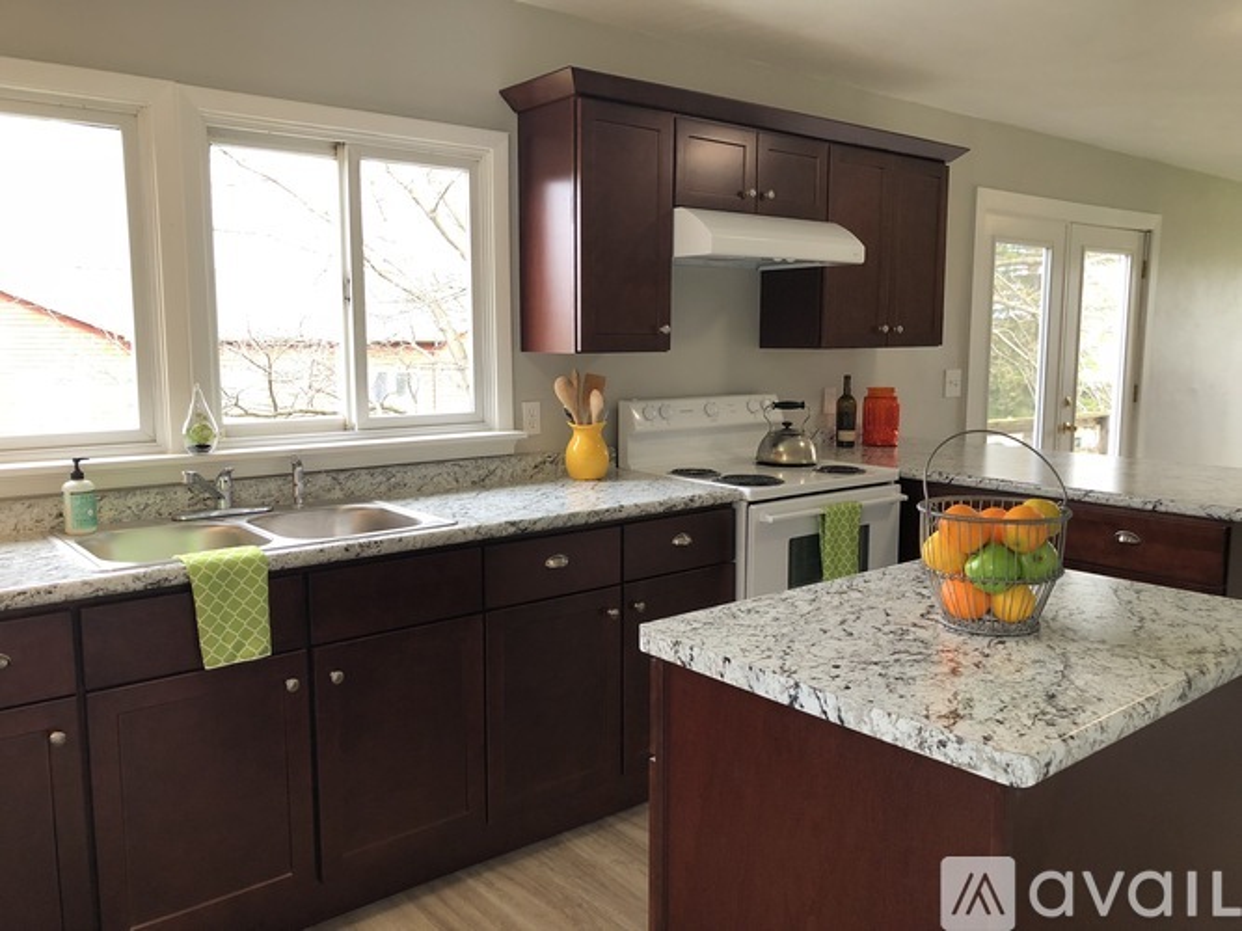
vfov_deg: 49.7
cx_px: 621
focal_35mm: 28
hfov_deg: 63.5
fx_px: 1004
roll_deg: +0.0
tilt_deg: -7.2
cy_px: 466
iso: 25
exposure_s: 1/30
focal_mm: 4
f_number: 1.8
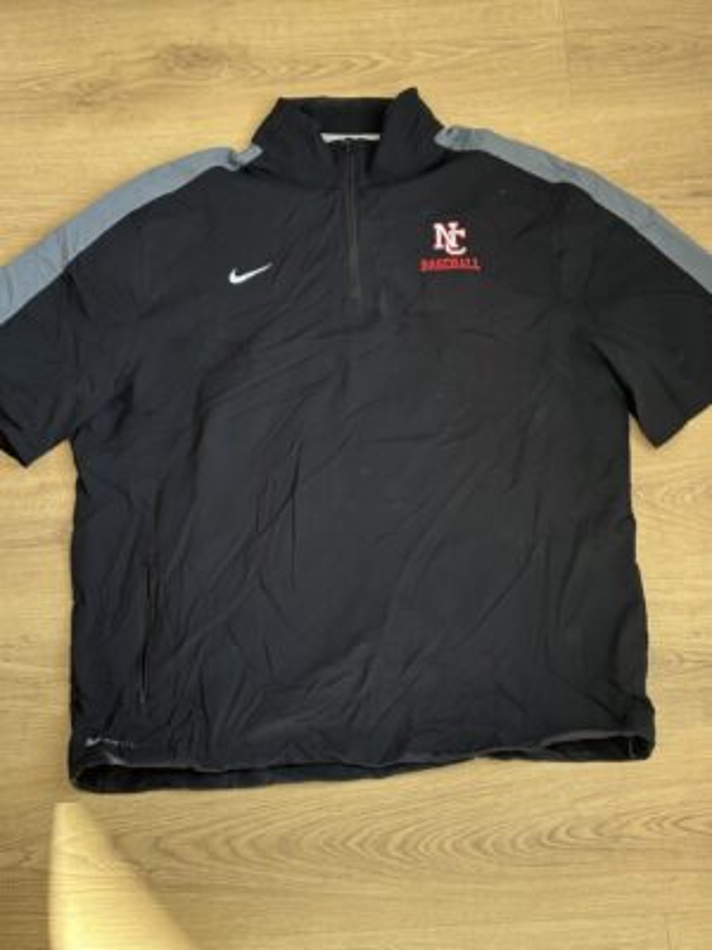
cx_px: 356
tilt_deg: -70.4
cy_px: 475
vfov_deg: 36.8
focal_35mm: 52
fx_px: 1426
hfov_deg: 28.0
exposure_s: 1/79
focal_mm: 5.96
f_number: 1.6
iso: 64
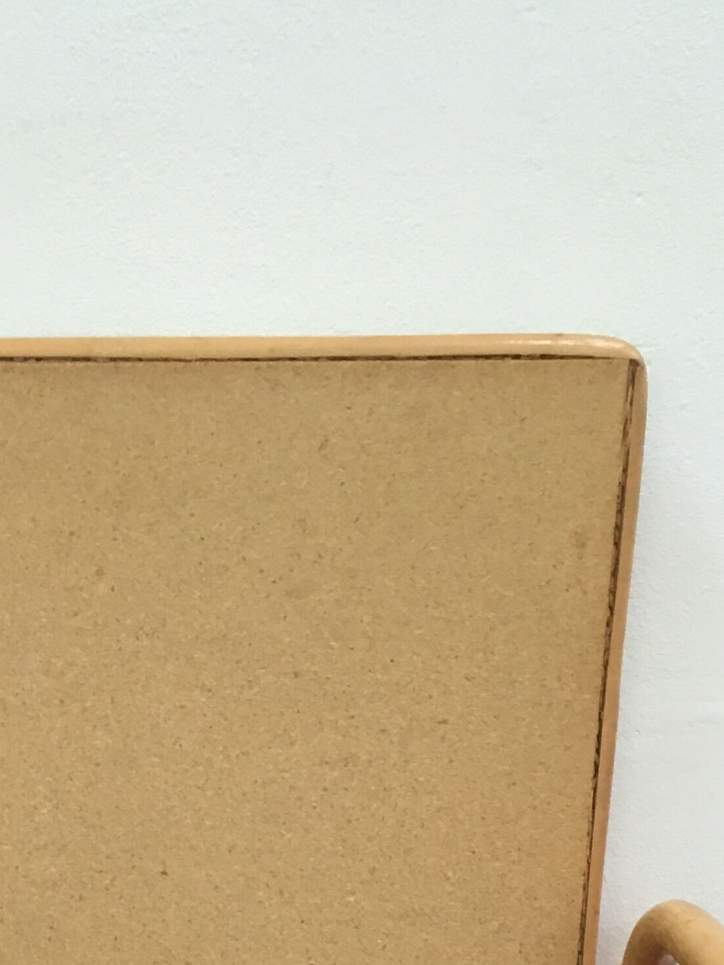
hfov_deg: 18.5
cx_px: 164
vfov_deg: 21.9
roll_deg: +1.0
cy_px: 1309
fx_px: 2203
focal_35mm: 79
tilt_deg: -26.5
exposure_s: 1/33
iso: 125
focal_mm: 4.15
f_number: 2.2
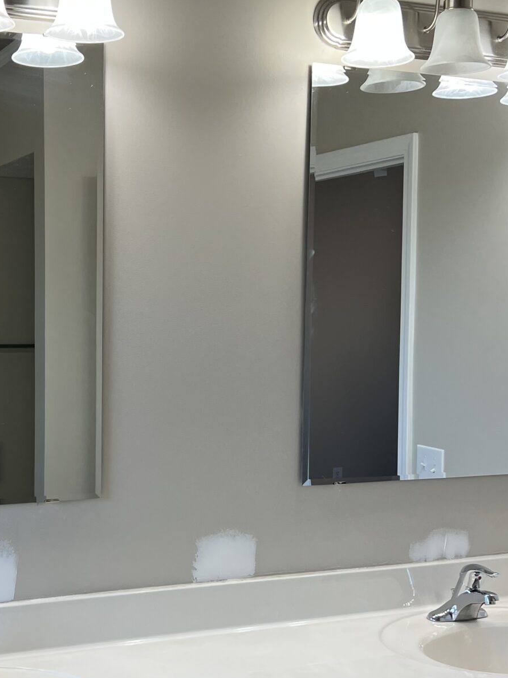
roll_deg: -0.2
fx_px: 1096
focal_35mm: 56
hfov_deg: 25.7
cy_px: 381
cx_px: 122
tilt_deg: -4.3
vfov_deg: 34.3
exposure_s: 1/120
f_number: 1.5
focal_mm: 5.7
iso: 40
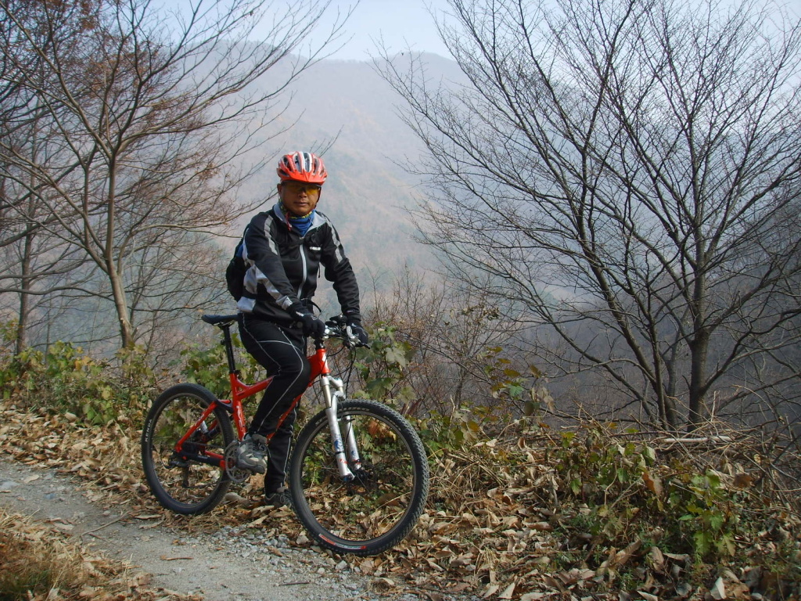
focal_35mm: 39
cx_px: 400
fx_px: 902
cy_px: 300
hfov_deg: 47.9
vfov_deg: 36.8
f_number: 3.5
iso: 50
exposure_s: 1/350
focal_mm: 6.6
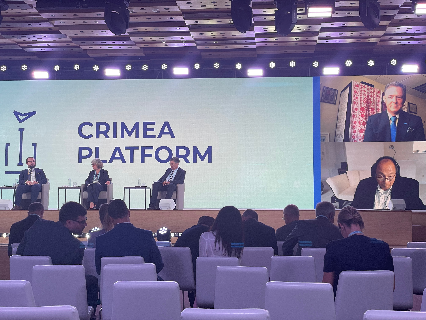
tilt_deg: +5.5
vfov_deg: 28.0
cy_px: 160
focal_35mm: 52
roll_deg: -0.2
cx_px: 213
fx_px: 640
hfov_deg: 36.8
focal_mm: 6
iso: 80
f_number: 2
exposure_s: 1/143
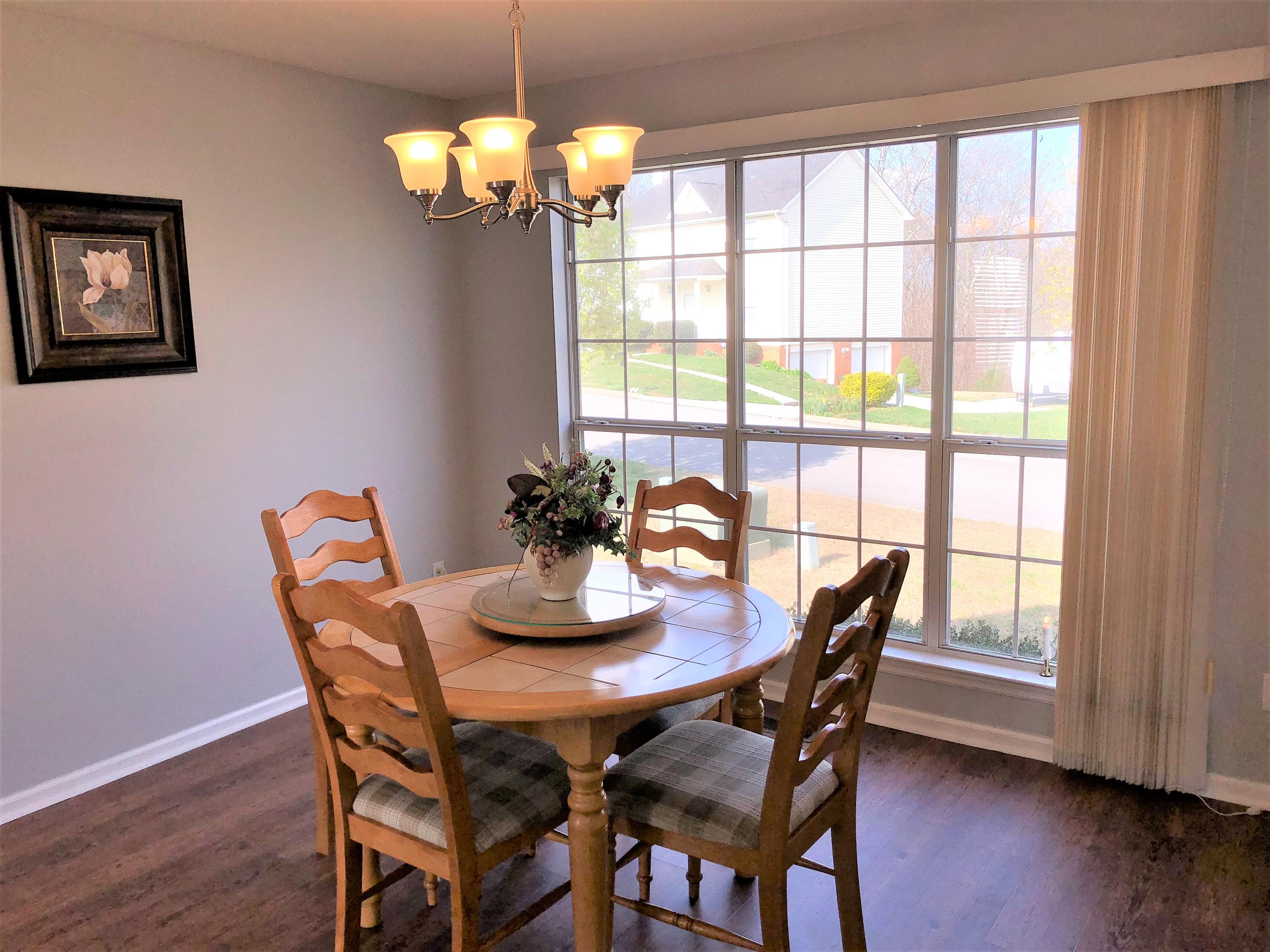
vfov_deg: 48.2
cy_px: 476
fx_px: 1064
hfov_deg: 61.7
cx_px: 635
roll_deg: +0.5
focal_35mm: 29
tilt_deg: -9.0
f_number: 1.8
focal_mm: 3.99
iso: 20
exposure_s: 1/592
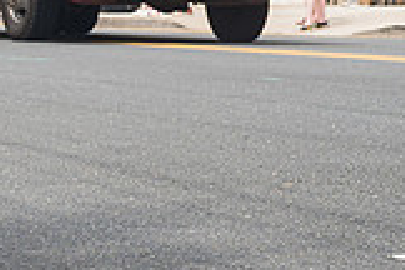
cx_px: -82
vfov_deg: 7.1
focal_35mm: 190
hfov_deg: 10.6
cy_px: -140
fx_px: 2137
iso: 100
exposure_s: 1/100
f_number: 10
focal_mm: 53
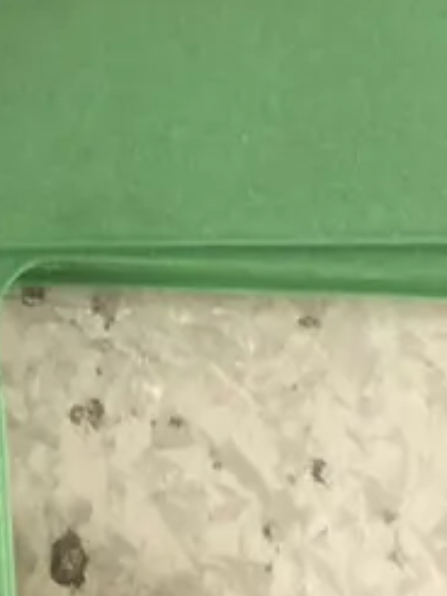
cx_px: -483
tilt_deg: -62.1
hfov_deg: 11.3
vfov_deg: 14.4
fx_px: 2013
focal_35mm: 117
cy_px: -550
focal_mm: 3.99
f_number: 1.8
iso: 320
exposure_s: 1/33
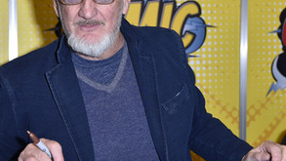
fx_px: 561
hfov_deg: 28.4
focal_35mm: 74
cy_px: 63
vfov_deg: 16.3
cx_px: 101
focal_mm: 46
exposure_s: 1/125
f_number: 4.5
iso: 400
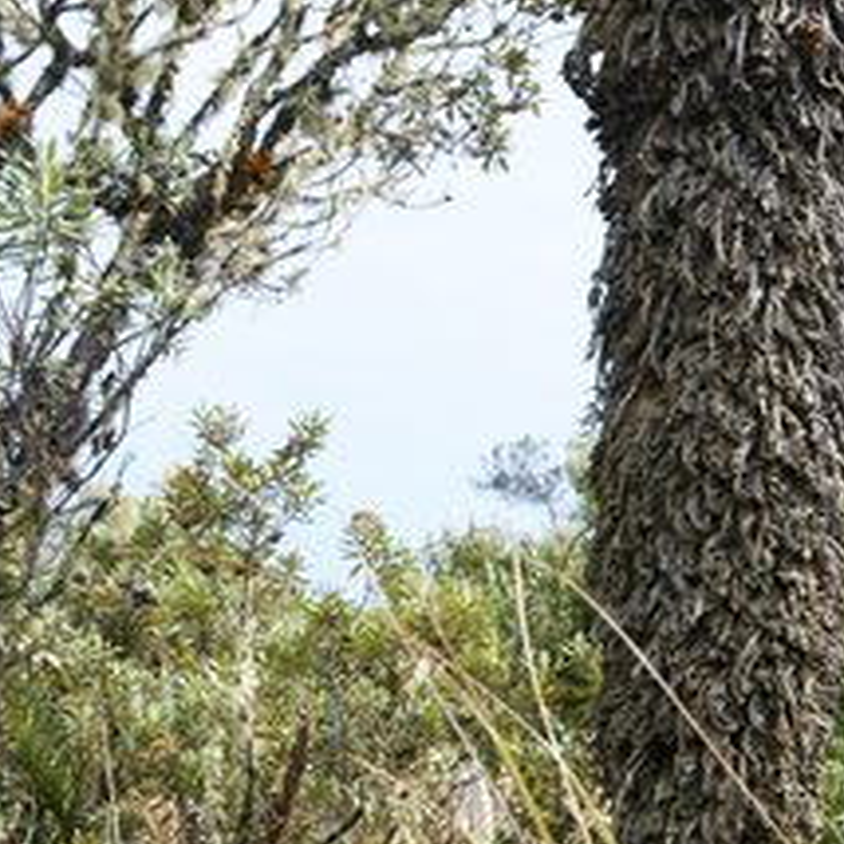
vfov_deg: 8.1
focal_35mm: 215
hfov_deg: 8.1
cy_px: 355
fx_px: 5931
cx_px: 702
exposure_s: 1/125
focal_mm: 60
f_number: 8
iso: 200
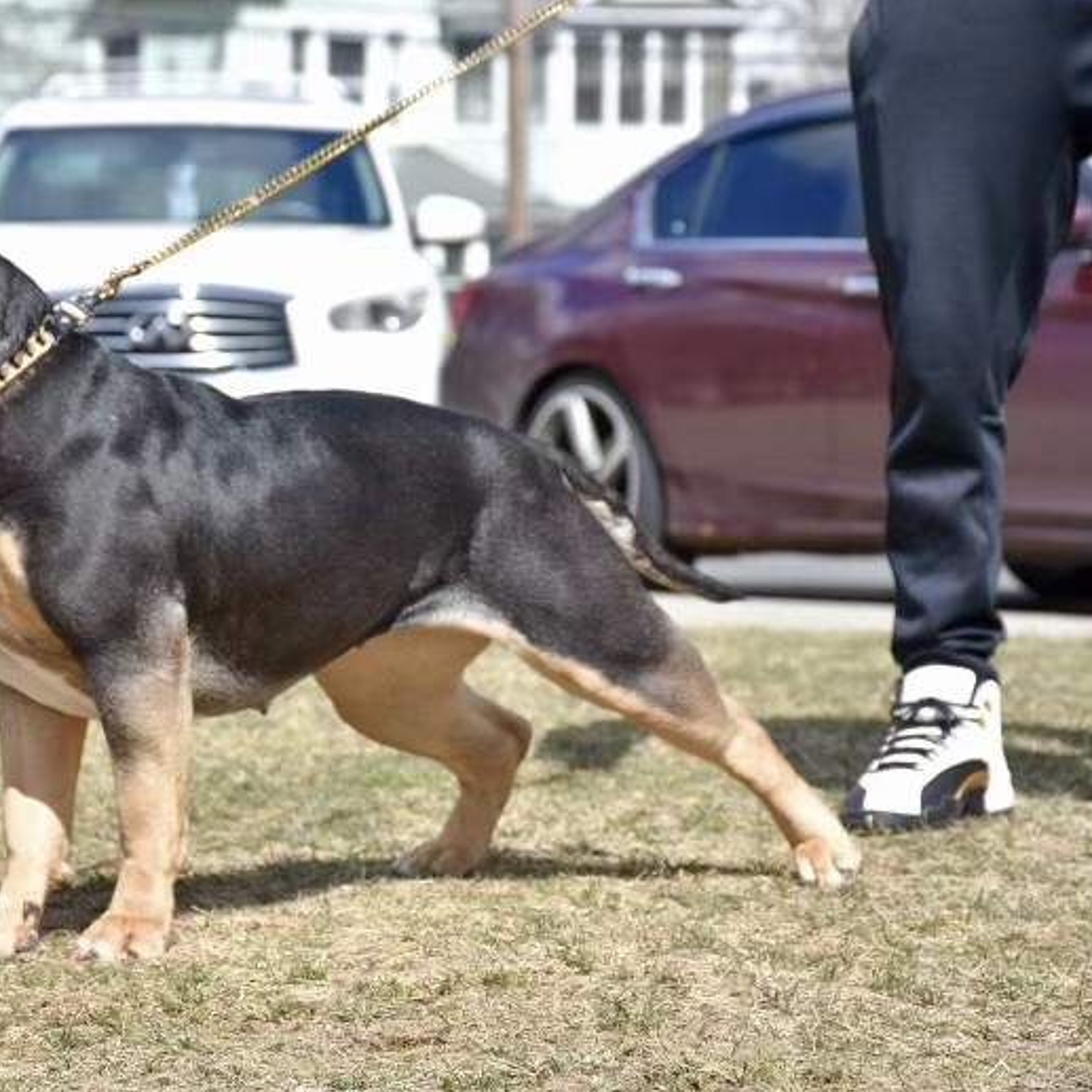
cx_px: 277
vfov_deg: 9.6
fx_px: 6519
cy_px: 545
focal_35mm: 183
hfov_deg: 9.6
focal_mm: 95
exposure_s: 1/500
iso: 140
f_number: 8
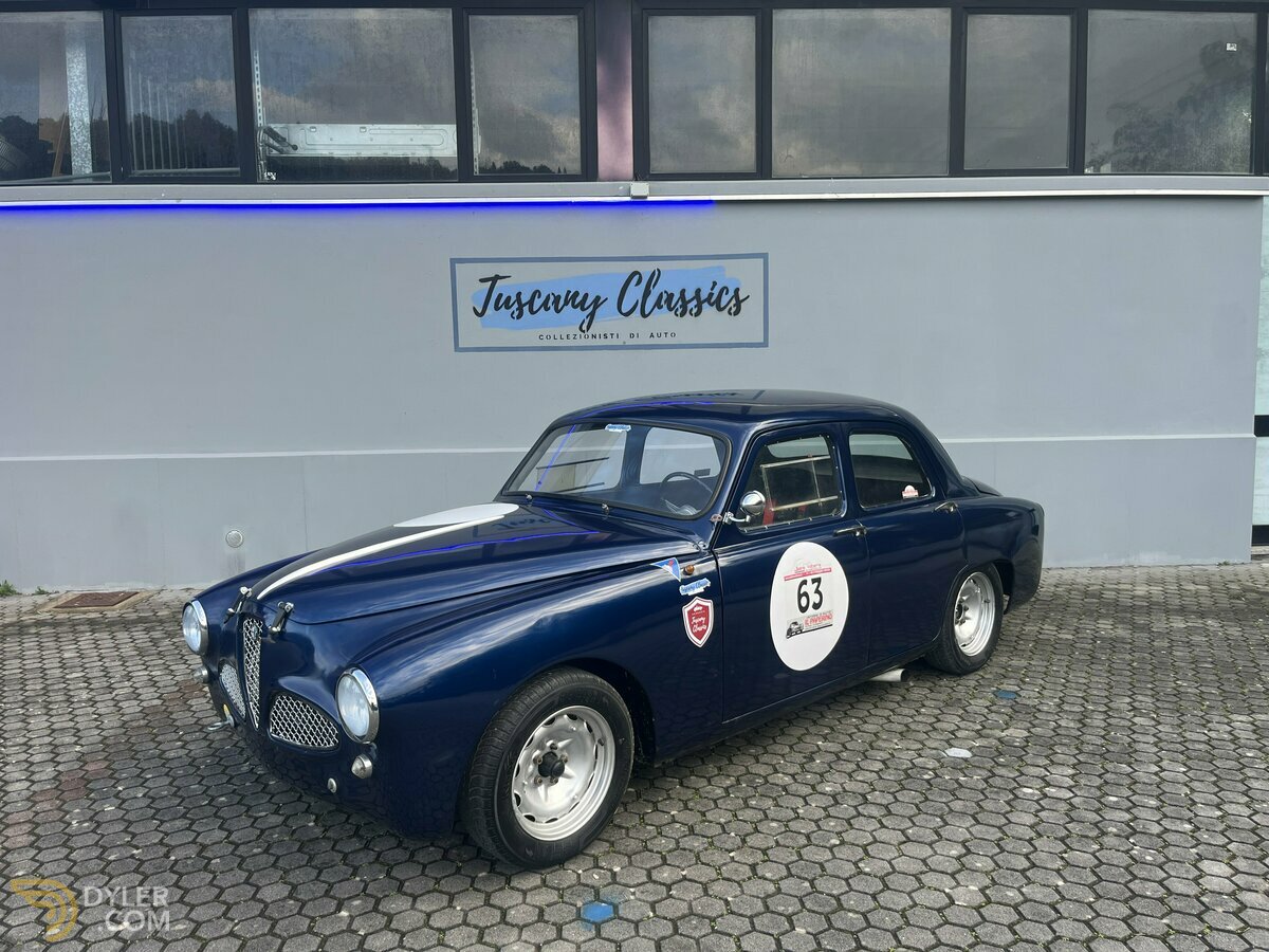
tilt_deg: -6.0
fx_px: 953
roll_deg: +1.3
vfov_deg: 53.1
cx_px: 634
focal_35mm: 26
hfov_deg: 67.3
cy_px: 476
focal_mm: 5.1
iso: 50
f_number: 1.6
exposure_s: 1/309
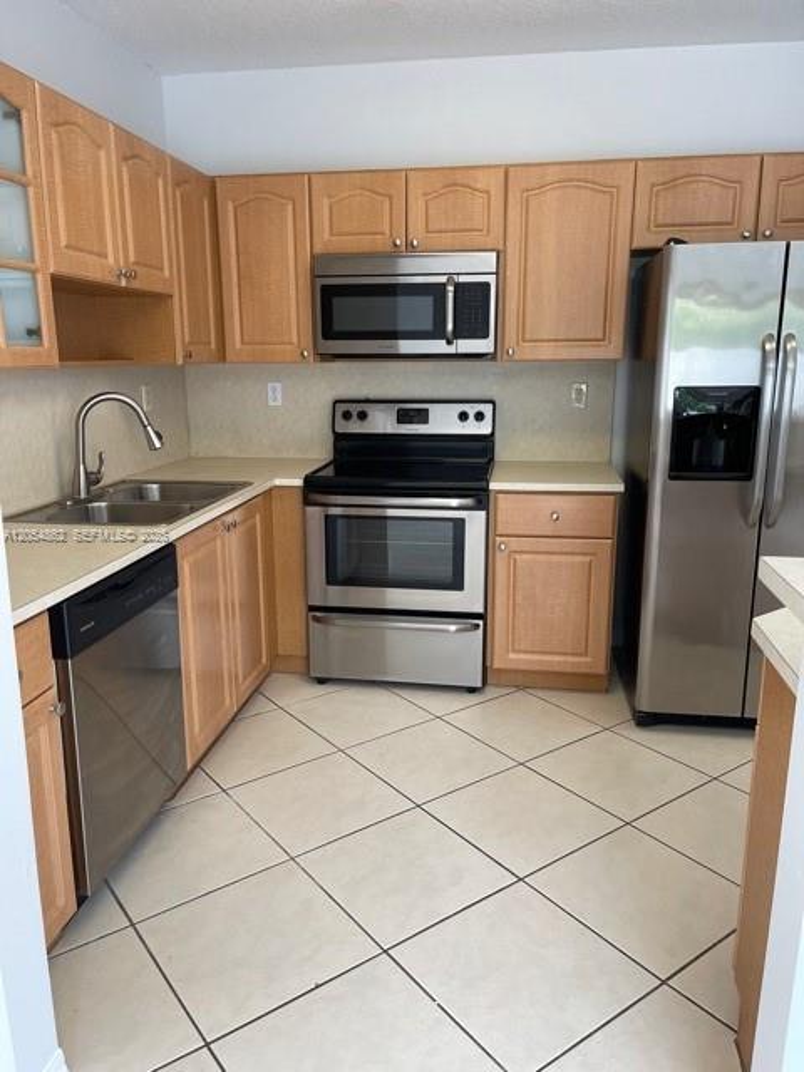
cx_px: 402
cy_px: 536
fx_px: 805
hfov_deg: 53.1
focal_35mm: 26
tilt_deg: -12.9
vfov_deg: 67.3
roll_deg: -0.3
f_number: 1.6
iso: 100
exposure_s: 1/120
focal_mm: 5.1
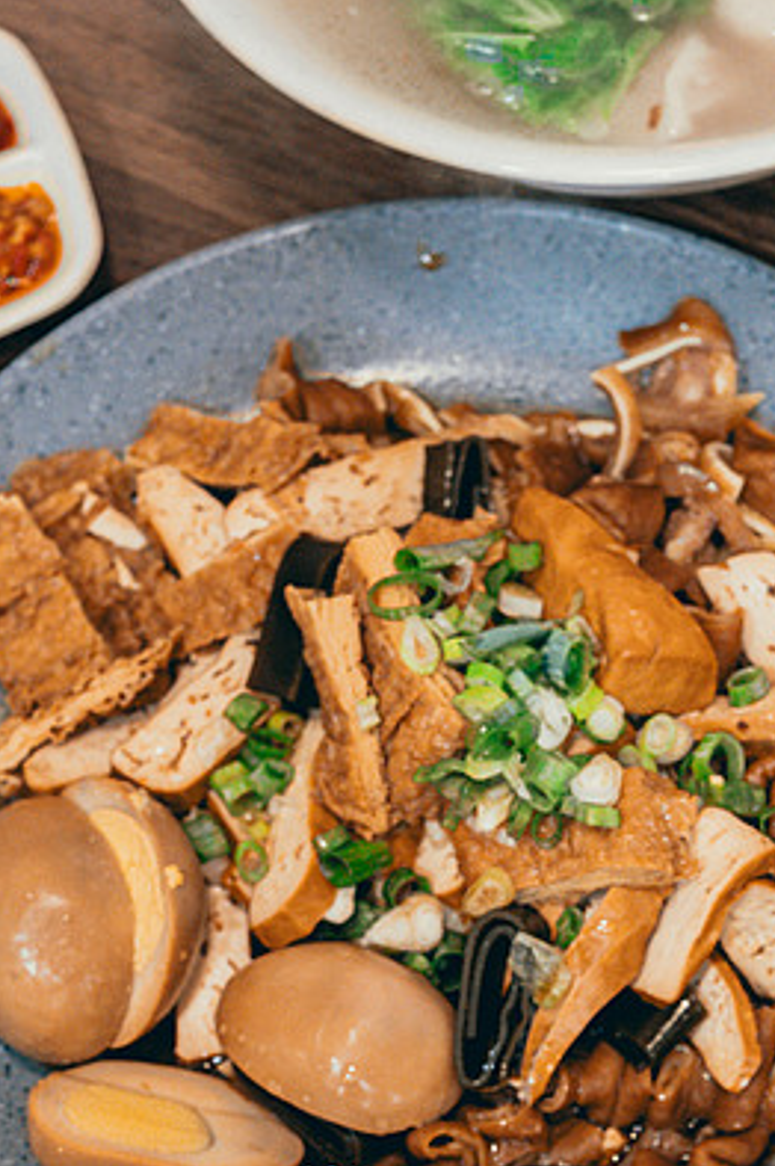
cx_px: 577
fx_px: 3364
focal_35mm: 104
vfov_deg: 19.5
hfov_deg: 13.1
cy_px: 894
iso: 1400
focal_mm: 35
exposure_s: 1/60
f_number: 5
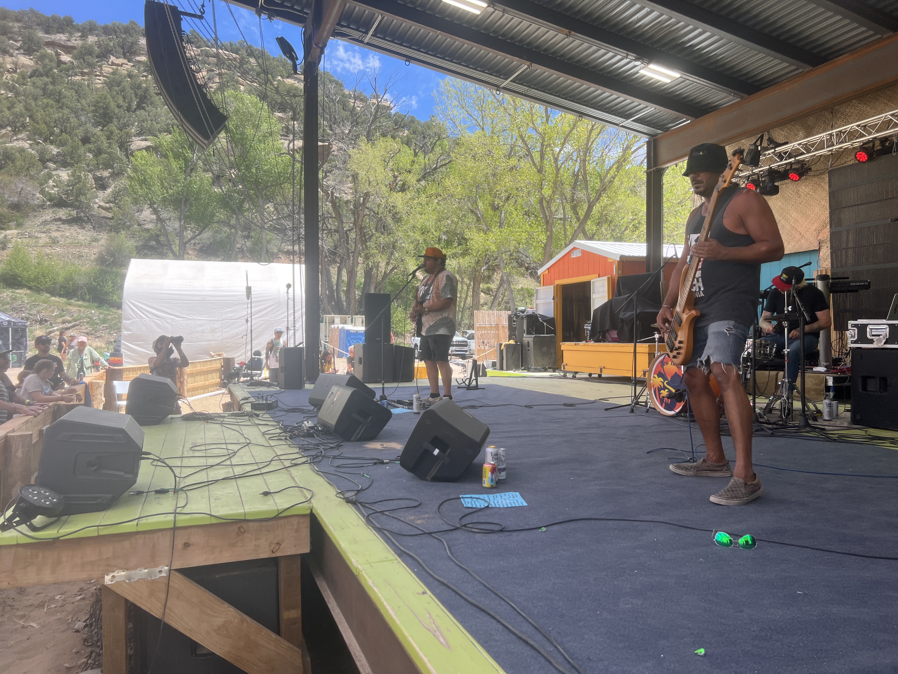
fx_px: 674
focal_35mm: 26
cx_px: 449
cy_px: 337
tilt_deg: -1.2
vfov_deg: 53.1
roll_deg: +0.5
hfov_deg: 67.3
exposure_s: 1/1295
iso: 50
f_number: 1.5
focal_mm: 5.7
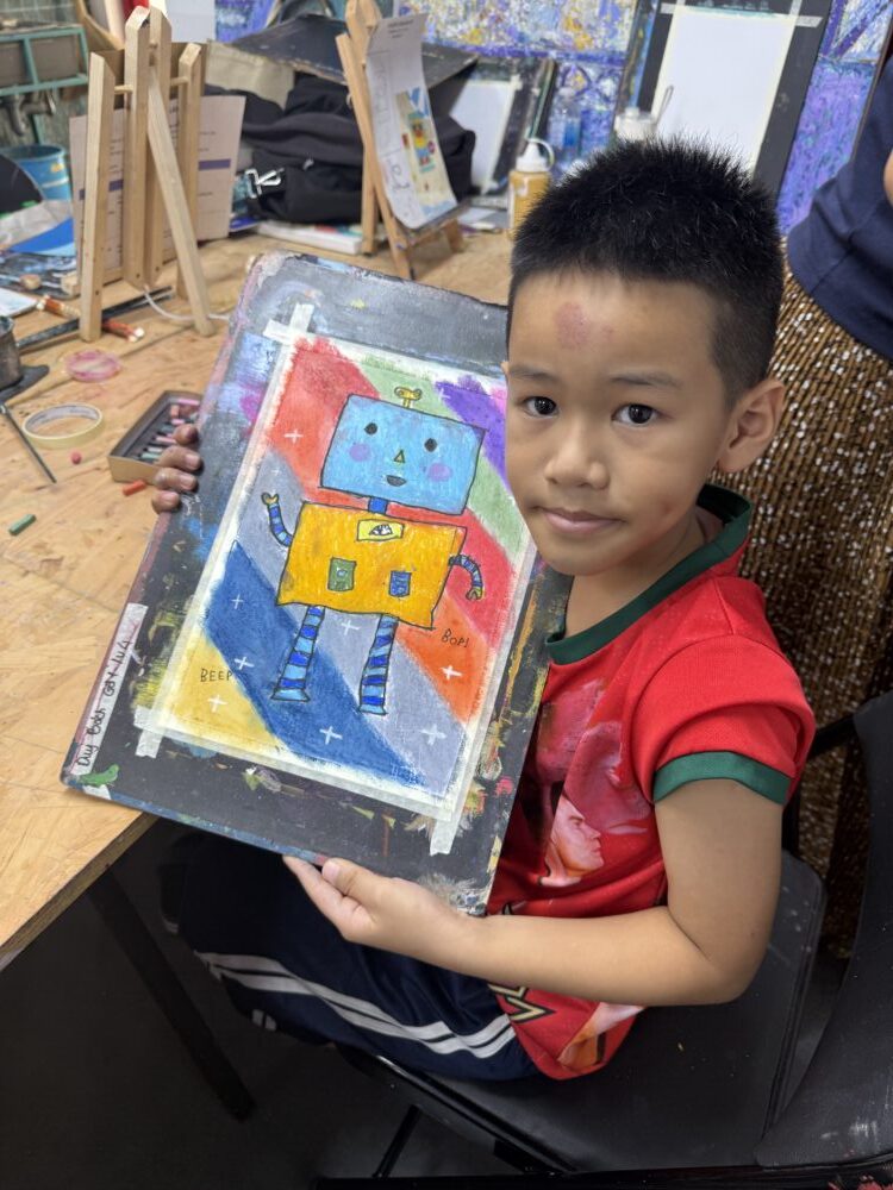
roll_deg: -1.3
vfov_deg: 71.6
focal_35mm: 24
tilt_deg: -37.7
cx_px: 446
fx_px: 826
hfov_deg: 56.8
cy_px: 595
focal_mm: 6.76
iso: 100
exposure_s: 1/100
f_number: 1.78
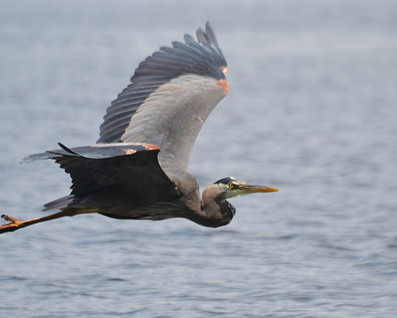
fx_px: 6603
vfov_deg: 2.8
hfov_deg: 3.4
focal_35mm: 562
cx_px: 215
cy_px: 156
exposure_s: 1/2000
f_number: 7.1
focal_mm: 300
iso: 400
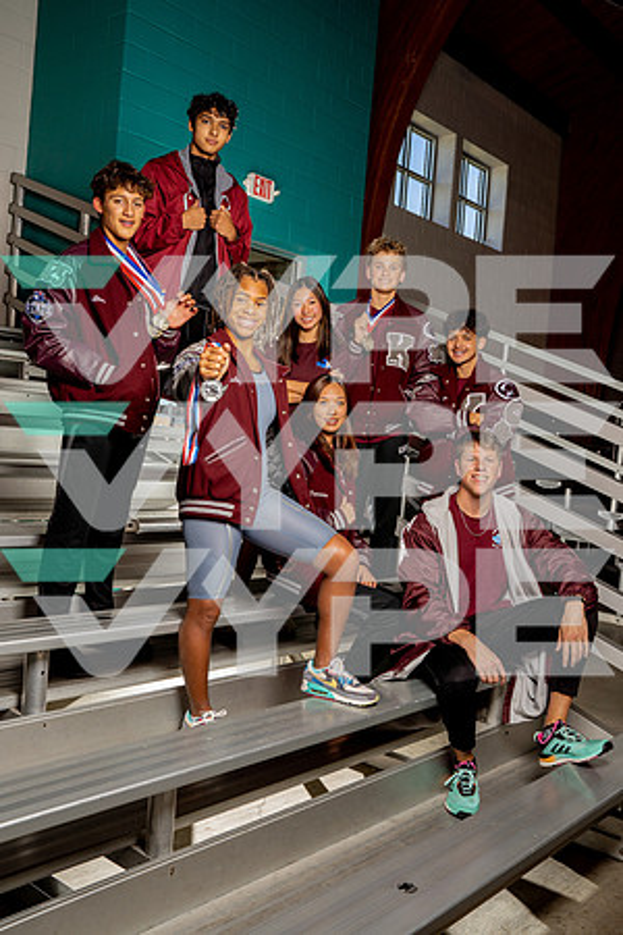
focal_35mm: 35
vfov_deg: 54.4
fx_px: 908
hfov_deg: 37.9
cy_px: 468
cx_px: 312
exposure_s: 1/200
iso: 200
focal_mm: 35
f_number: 7.1
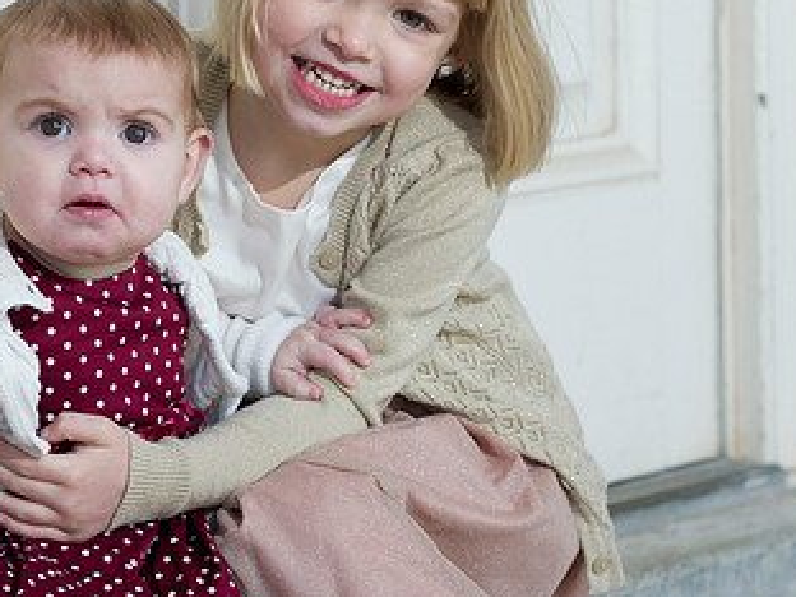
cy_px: 222
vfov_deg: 7.2
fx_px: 4760
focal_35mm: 207
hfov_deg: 9.5
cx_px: 227
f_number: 4
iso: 250
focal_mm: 116
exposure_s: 1/200
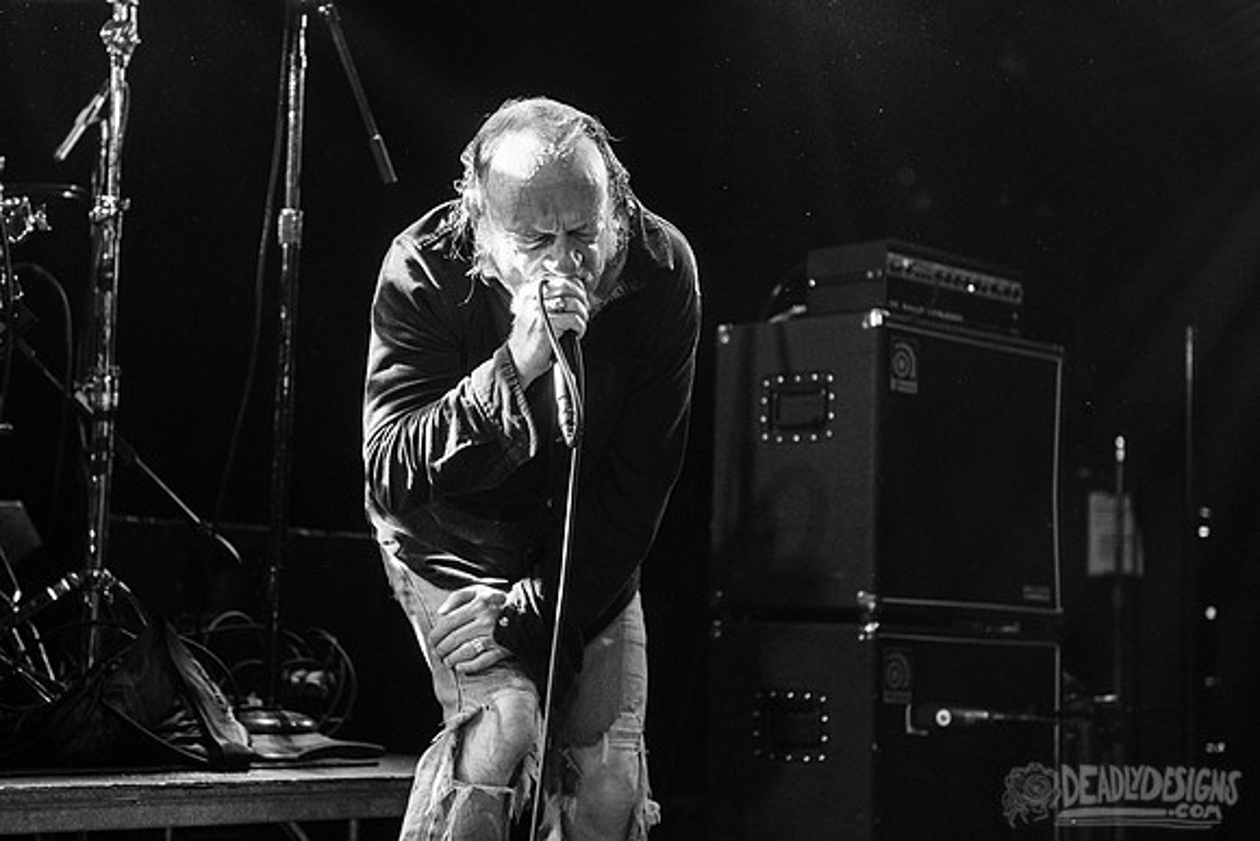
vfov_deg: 21.6
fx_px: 2200
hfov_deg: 31.9
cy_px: 385
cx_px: 577
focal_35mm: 63
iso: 2500
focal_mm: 58
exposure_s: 1/125
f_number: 3.2
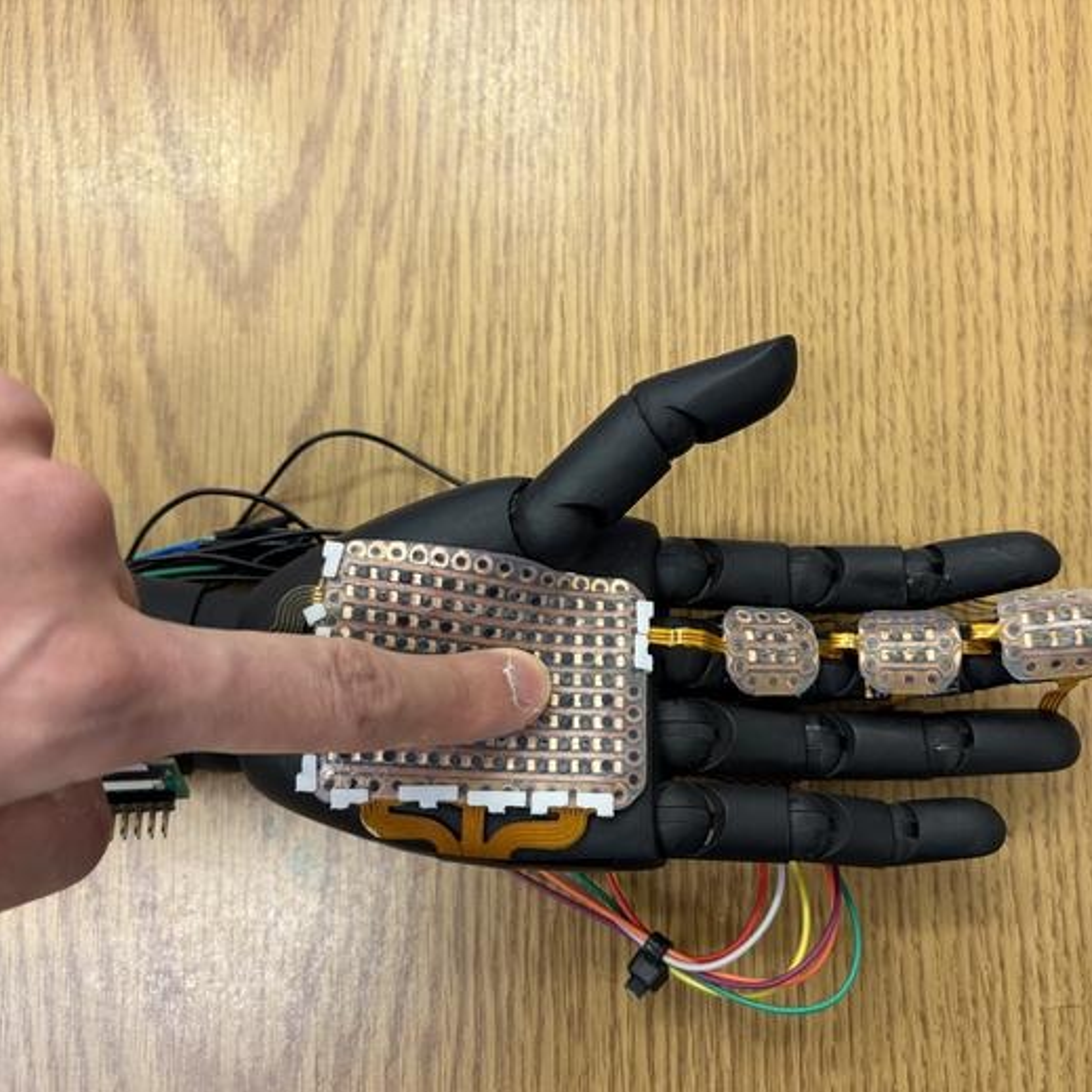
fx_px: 1106
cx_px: 600
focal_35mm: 31
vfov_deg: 52.5
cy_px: 550
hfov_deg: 52.4
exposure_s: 1/60
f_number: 1.6
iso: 200
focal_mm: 5.96
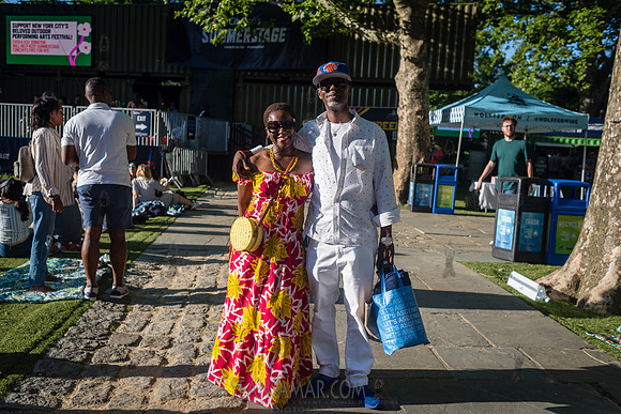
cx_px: 310
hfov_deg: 54.4
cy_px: 207
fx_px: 604
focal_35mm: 35
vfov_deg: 37.9
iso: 320
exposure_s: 1/2000
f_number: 4
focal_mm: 35
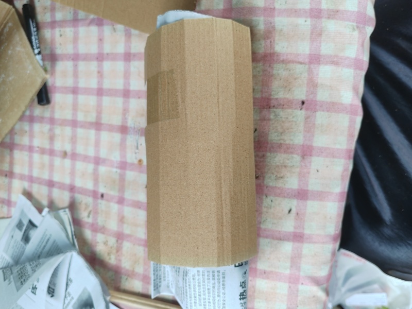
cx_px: 206
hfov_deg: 65.3
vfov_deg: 51.4
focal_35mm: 27
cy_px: 154
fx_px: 321
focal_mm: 5.52
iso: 64
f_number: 1.9
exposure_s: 1/100
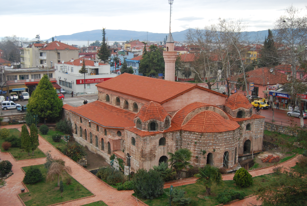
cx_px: 154
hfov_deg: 46.3
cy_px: 103
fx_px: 359
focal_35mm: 42
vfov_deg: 32.0
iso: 200
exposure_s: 1/50
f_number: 4.2
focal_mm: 28
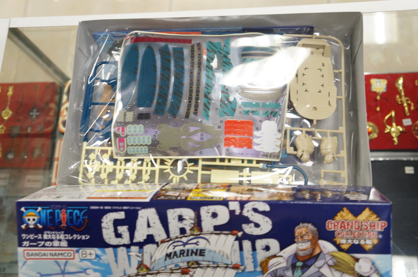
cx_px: 209
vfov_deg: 34.1
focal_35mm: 39
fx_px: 452
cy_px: 138
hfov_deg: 49.6
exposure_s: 1/30
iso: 500
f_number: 4
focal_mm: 26
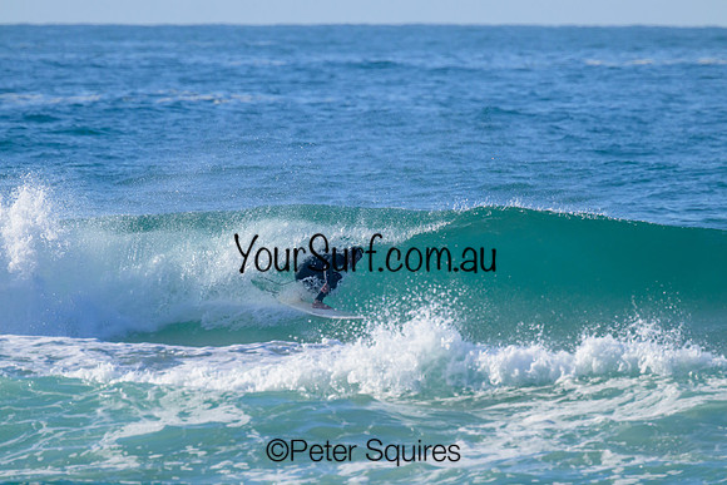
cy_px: 242
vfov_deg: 1.7
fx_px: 16645
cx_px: 364
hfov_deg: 2.5
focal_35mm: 824
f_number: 11
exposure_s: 1/2000
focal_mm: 800
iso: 1000
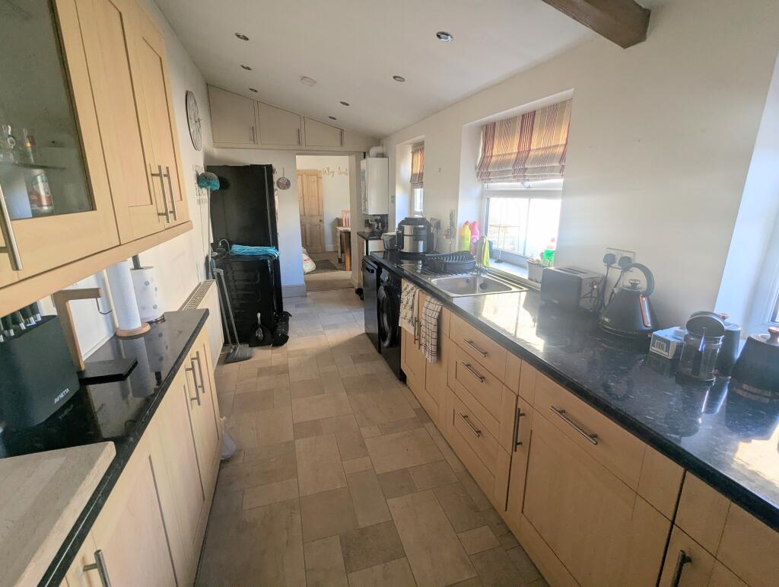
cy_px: 294
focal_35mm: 16
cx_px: 390
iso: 96
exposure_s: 1/81.8
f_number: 2.2
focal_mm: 2.35
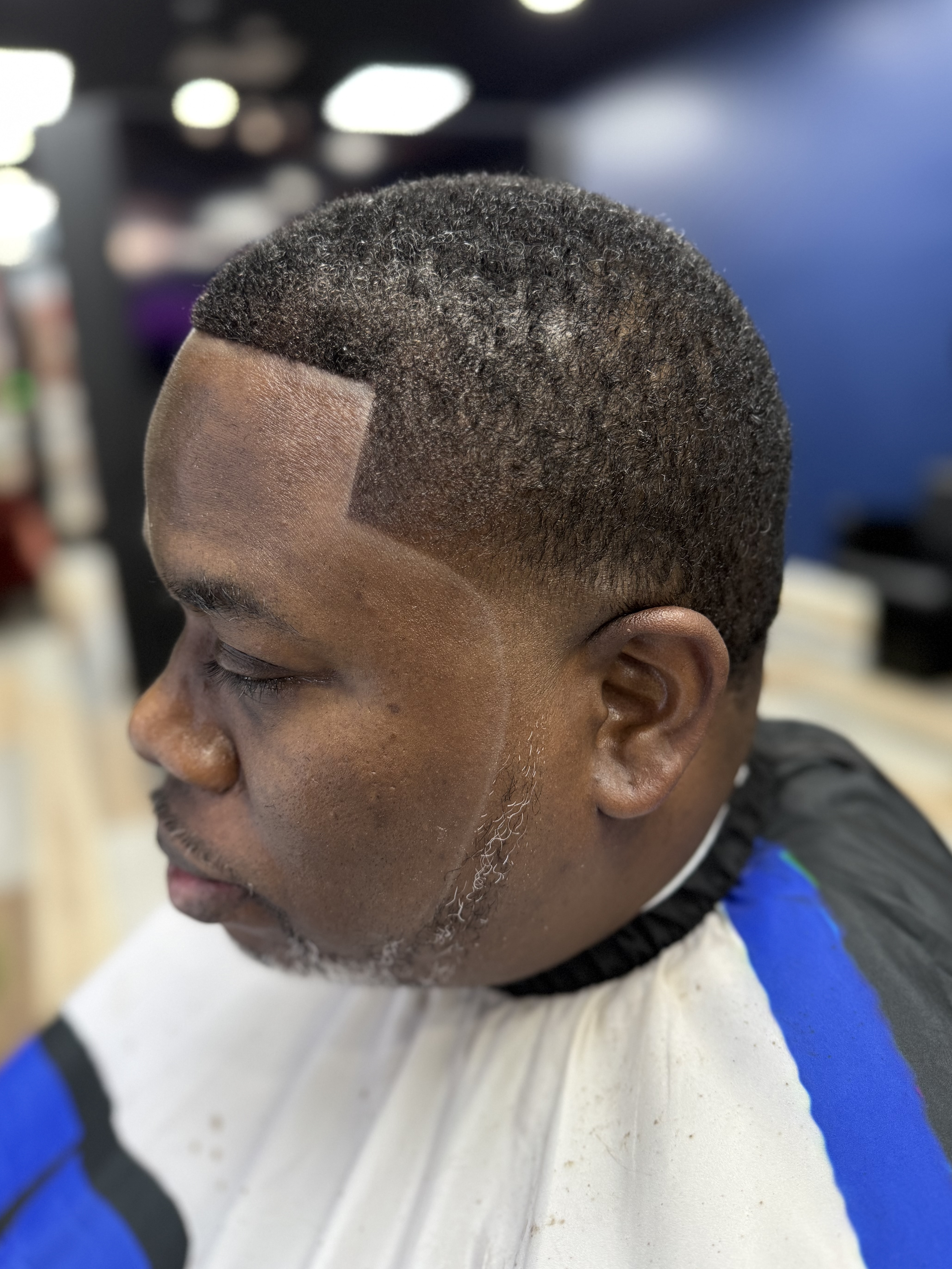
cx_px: 488
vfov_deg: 69.4
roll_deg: +3.3
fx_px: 917
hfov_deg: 54.9
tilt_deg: -14.4
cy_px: 612
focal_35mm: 25
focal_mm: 6.76
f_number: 1.78
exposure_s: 1/60
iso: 320
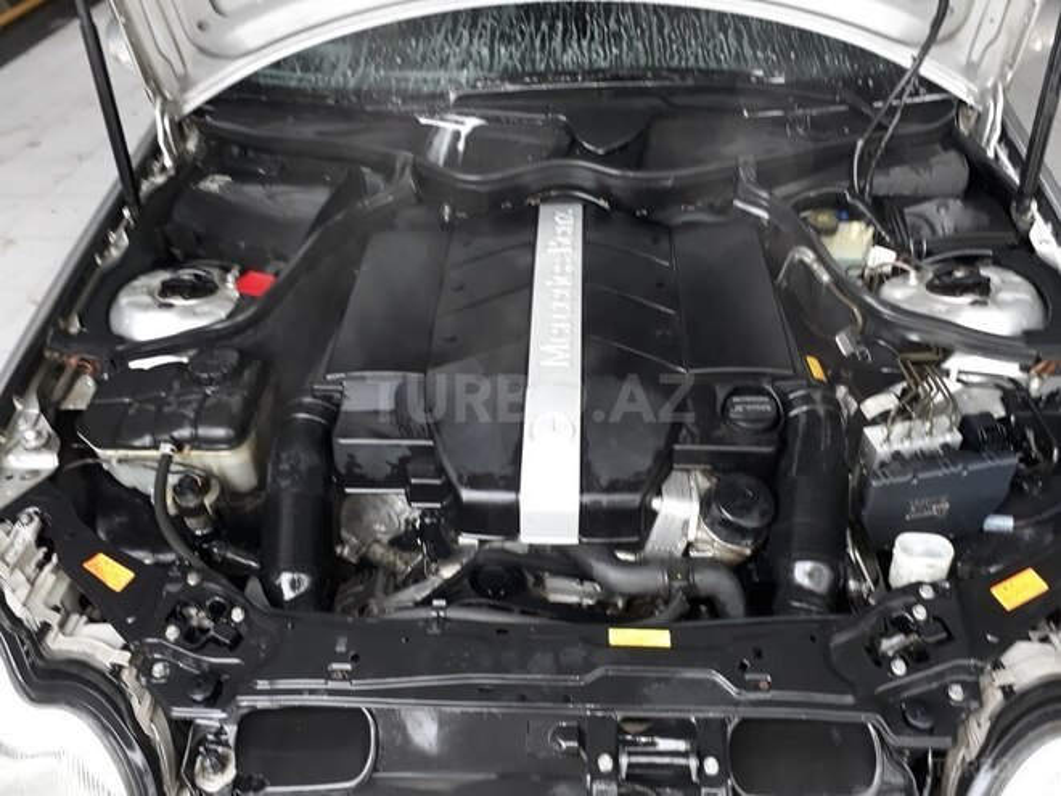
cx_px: 530
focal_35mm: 27
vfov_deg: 51.4
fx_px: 828
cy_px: 398
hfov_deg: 65.3
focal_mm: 3.6
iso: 80
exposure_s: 1/33
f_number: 1.9
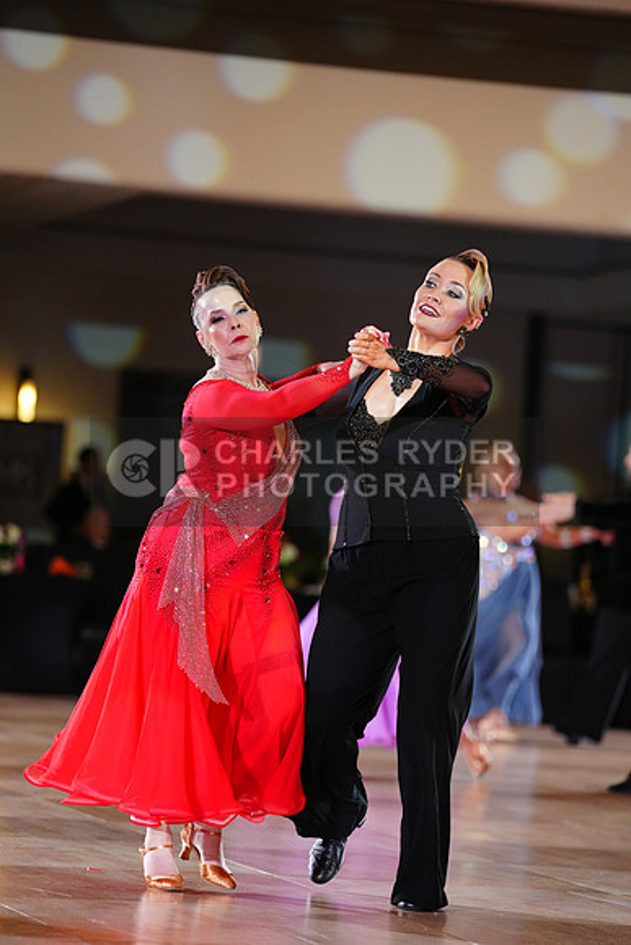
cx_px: 316
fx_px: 3836
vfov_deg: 14.1
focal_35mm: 146
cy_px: 472
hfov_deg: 9.4
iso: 2500
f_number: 2.8
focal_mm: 146
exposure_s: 1/400
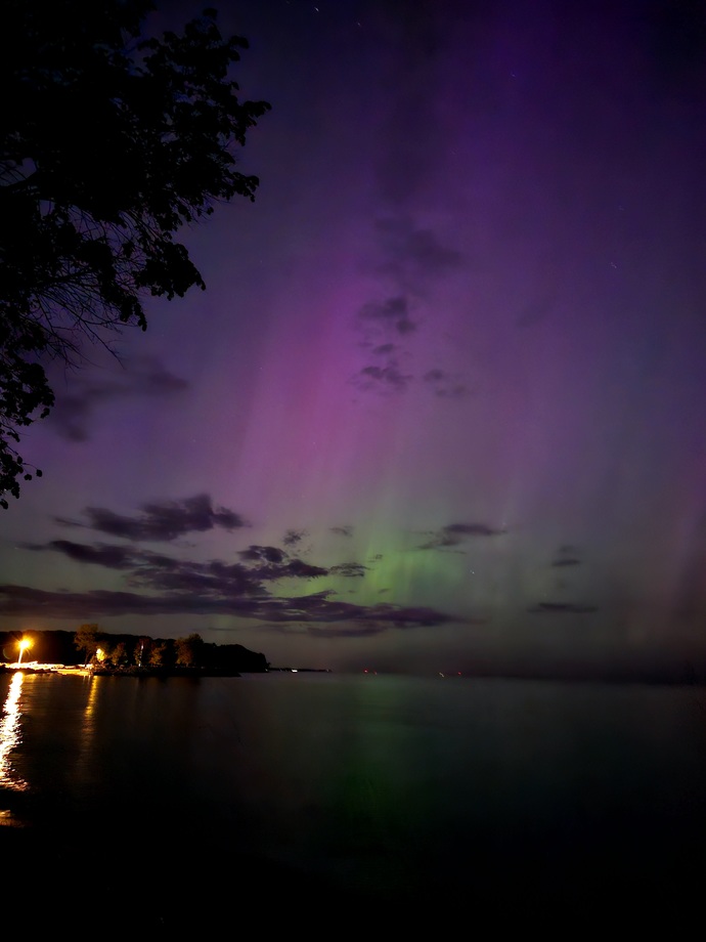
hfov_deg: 58.9
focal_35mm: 23
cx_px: 353
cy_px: 471
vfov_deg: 73.9
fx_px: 625
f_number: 1.7
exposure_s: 1/4
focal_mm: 6.3
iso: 4000
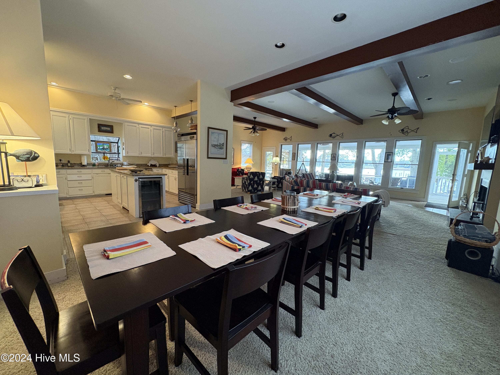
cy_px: 188
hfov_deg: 102.1
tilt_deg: -7.1
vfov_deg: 85.7
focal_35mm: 14
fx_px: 202
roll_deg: -2.2
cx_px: 250
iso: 400
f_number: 2.2
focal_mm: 2.22
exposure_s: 1/60
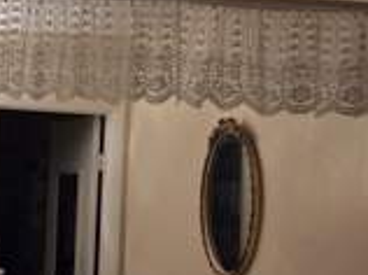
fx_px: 743
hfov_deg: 23.5
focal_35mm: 70
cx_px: -149
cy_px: 167
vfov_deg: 20.9
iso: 1000
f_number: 1.8
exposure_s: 1/120
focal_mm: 5.4
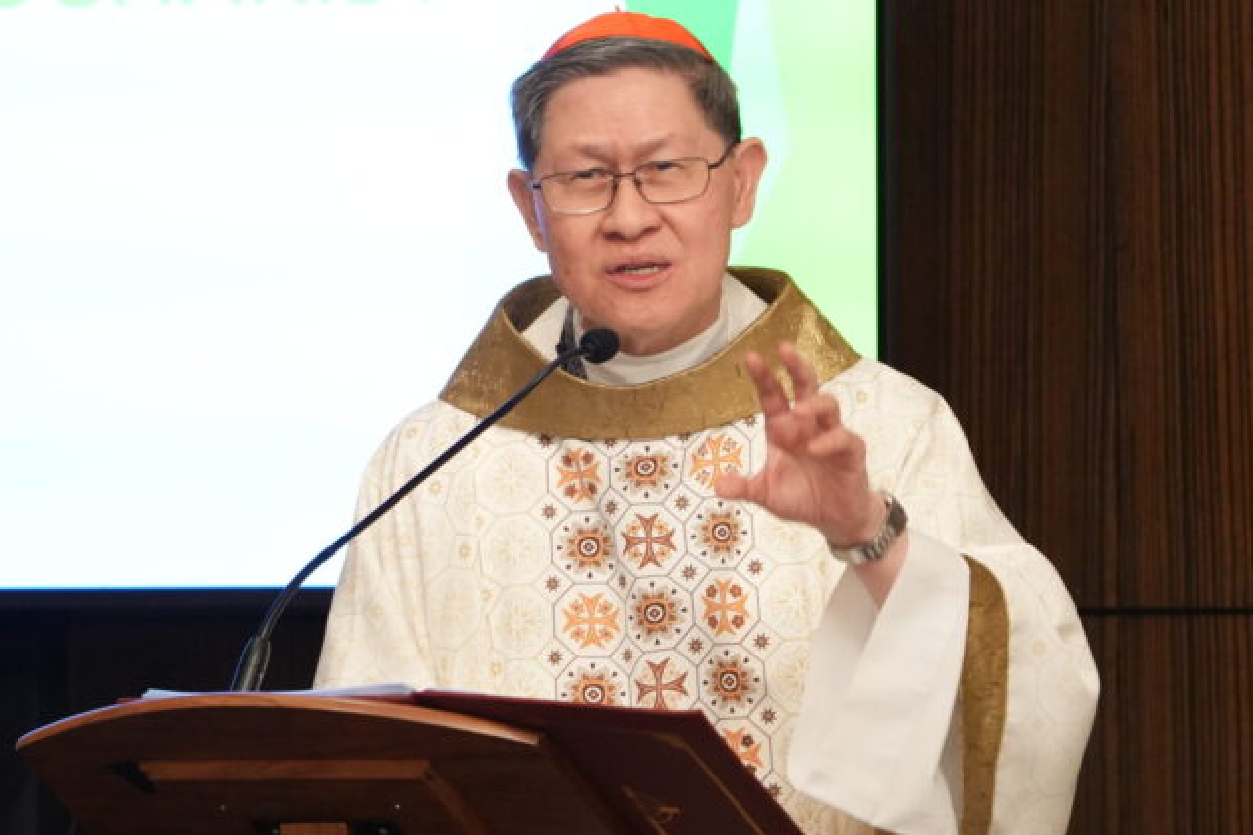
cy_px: 424
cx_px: 684
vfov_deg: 2.3
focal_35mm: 591
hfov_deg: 3.5
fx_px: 20563
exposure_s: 1/50
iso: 4000
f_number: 6.3
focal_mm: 324
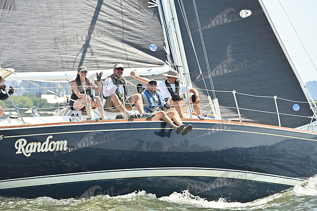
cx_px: 158
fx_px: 1453
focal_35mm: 165
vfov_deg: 8.3
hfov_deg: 12.4
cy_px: 106
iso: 320
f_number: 5
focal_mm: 165
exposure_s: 1/1250
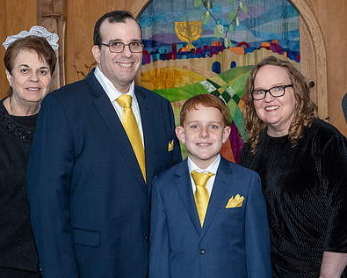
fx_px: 945
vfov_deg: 16.7
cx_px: 205
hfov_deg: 20.8
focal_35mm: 92
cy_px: 136
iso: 400
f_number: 5.6
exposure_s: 1/250
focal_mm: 38
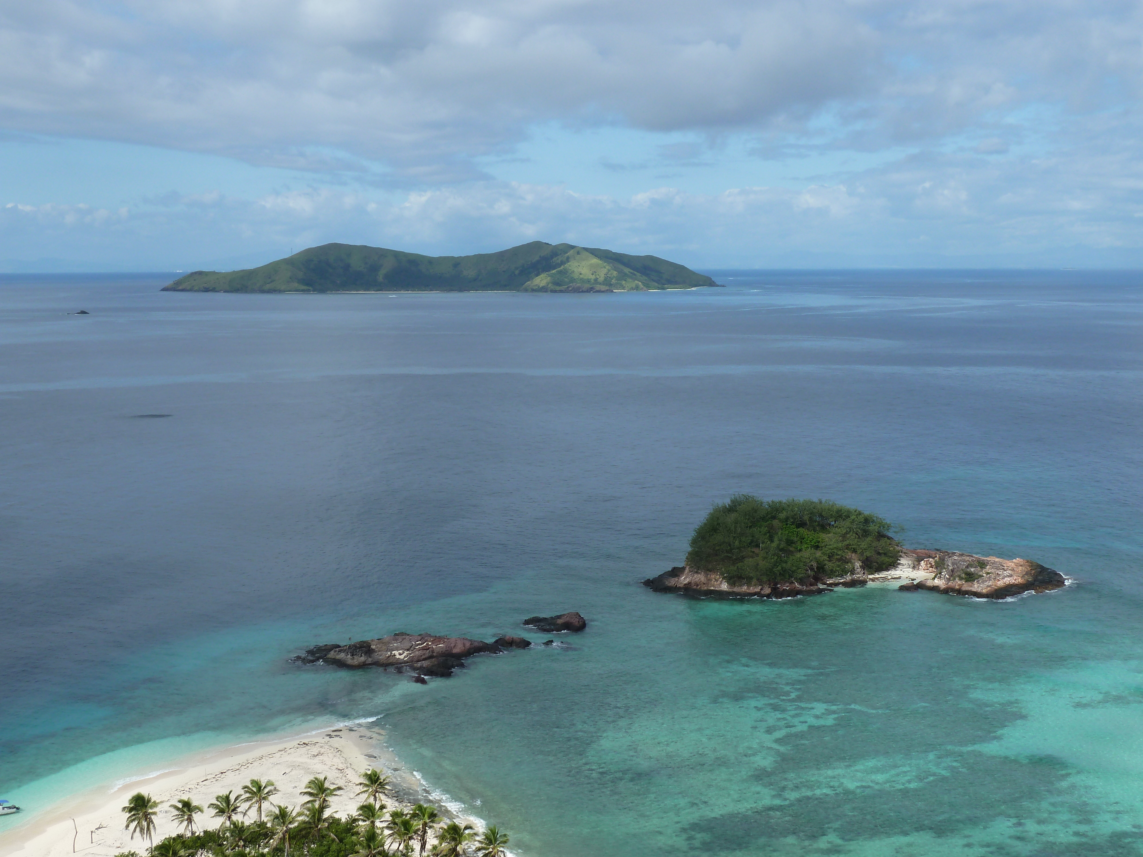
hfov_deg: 36.8
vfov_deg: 28.0
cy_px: 428
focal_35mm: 52
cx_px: 572
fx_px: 1717
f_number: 5
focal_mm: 8.5
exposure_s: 1/500
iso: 80
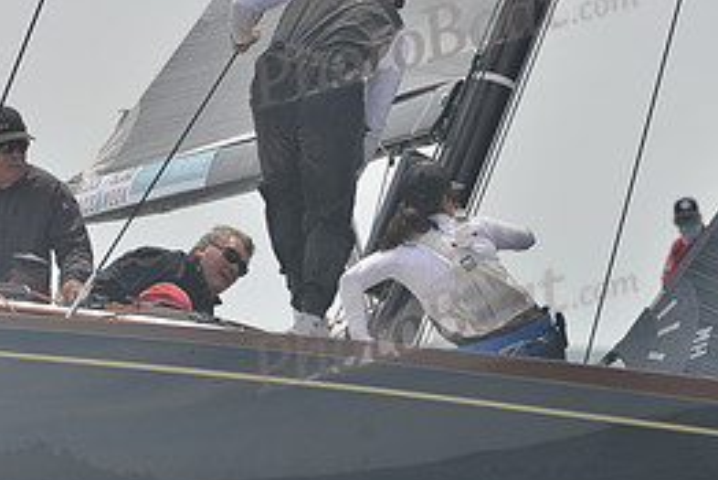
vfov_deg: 2.6
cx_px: 112
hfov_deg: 3.9
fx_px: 10596
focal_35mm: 531
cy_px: 218
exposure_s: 1/1250
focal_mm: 240
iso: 280
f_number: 6.3
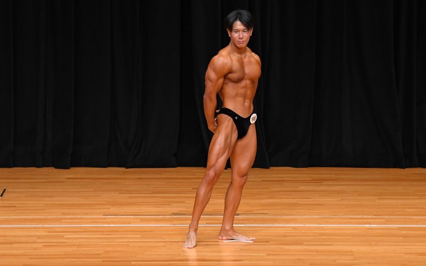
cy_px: 129
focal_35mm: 261
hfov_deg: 8.0
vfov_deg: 5.0
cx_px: 214
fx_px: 3030
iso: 3200
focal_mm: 170
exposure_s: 1/400
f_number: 5.6
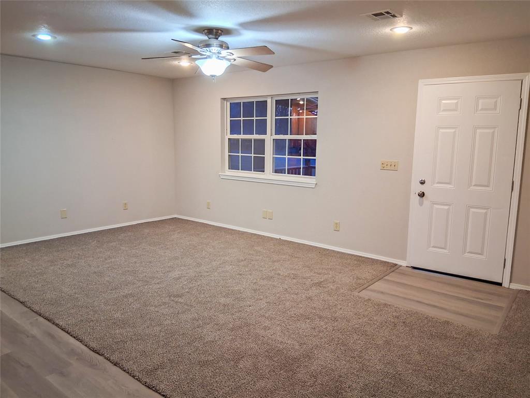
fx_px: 398
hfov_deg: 67.3
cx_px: 265
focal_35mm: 26
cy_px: 199
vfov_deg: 53.1
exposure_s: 1/60
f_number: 1.8
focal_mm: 3.98
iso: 500
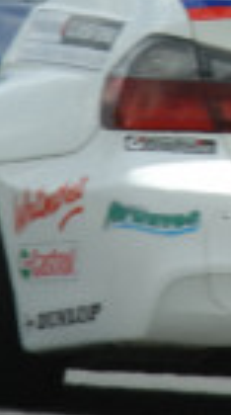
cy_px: -71
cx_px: 373
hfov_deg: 0.3
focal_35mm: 3609
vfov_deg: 0.6
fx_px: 39587
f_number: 14
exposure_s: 1/200
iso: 400
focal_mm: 400
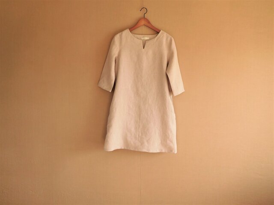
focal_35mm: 25
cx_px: 137
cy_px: 102
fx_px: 198
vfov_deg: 54.9
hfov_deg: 69.4
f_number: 3.4
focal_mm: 4.5
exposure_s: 1/60
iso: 125
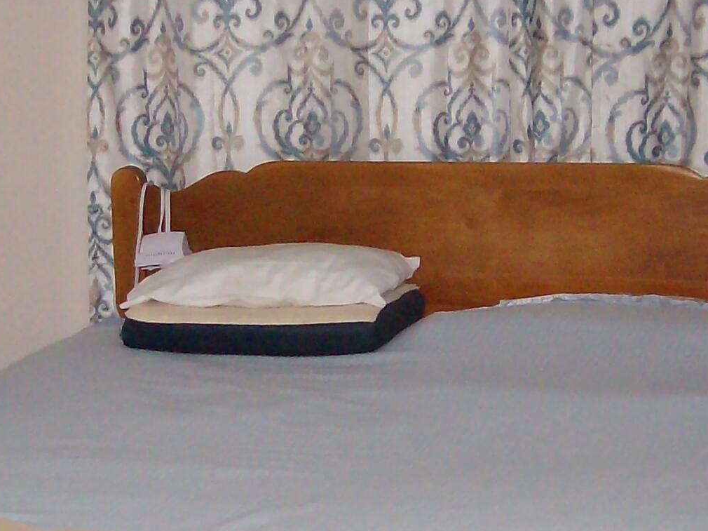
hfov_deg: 18.9
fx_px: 2127
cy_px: 248
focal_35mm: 104
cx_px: 281
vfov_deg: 14.2
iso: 266
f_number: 2.8
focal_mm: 5.8
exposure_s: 1/40
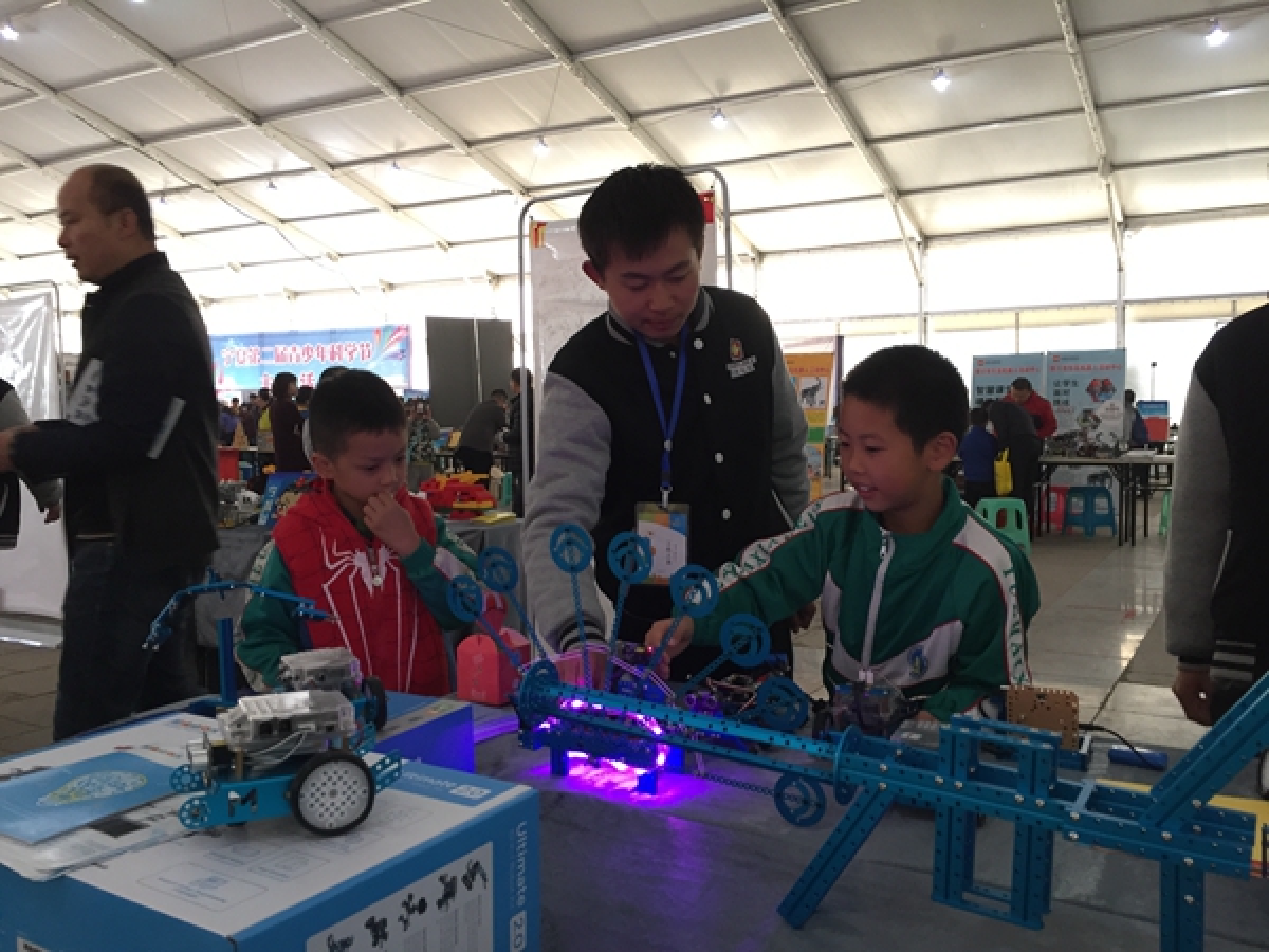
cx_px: 634
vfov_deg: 48.2
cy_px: 476
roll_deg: +1.2
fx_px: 1063
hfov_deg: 61.7
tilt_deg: -3.1
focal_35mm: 29
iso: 64
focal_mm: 4.15
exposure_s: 1/33
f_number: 2.2
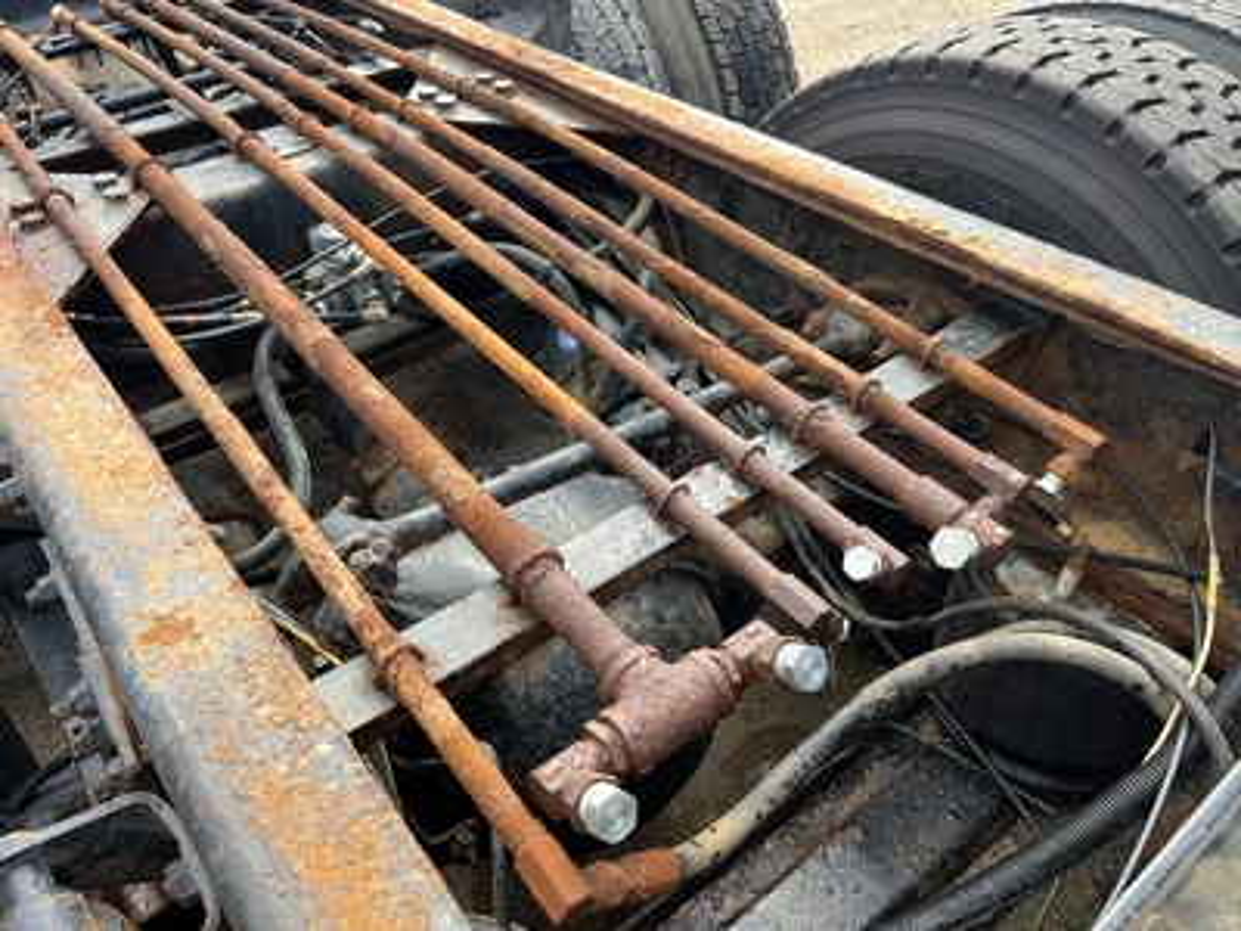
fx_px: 932
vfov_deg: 53.1
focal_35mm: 26
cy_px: 466
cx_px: 620
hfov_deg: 67.3
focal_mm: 5.1
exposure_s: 1/255
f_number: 1.6
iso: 40
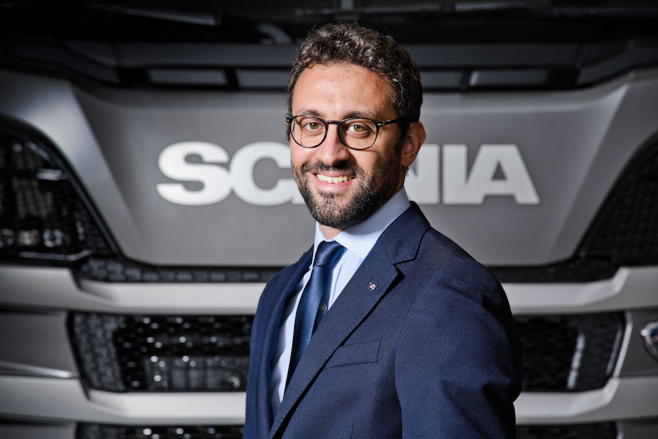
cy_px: 220
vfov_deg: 11.4
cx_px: 329
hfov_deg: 17.1
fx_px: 2194
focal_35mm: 120
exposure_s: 1/160
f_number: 5
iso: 100
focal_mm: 120
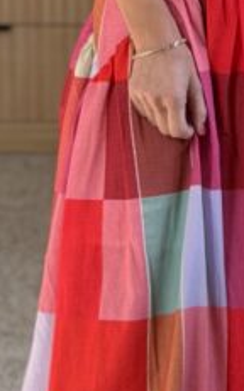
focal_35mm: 226
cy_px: 63
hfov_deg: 5.8
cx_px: 254
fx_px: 2409
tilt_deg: -21.1
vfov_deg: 9.3
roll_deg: -0.2
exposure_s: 1/114
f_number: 1.78
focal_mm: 6.76
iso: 100
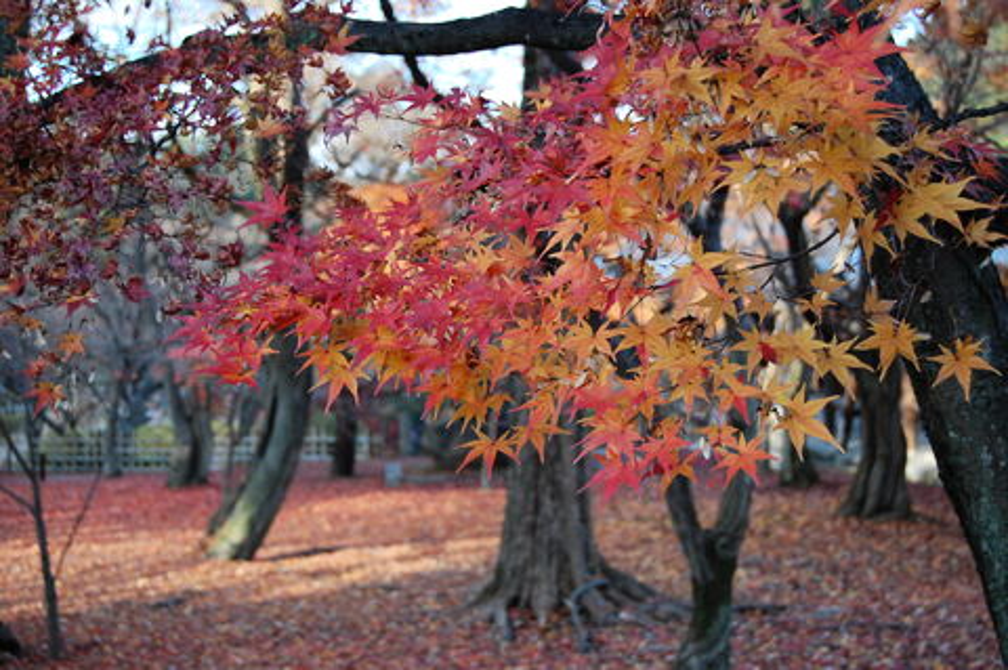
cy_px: 335
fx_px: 1594
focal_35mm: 57
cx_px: 504
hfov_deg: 35.1
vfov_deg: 23.7
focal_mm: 38
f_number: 5
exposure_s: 1/100
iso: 400
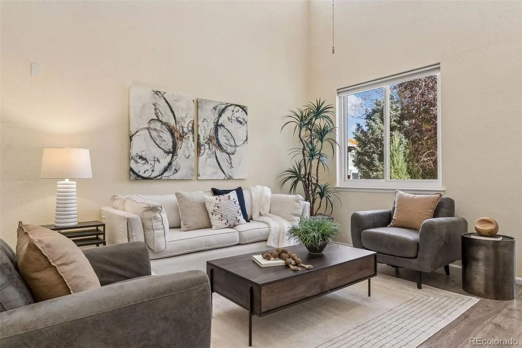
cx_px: 261
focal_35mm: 22
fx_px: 319
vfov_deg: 57.2
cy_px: 174
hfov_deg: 78.6
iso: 400
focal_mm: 22
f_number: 9
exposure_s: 1/10
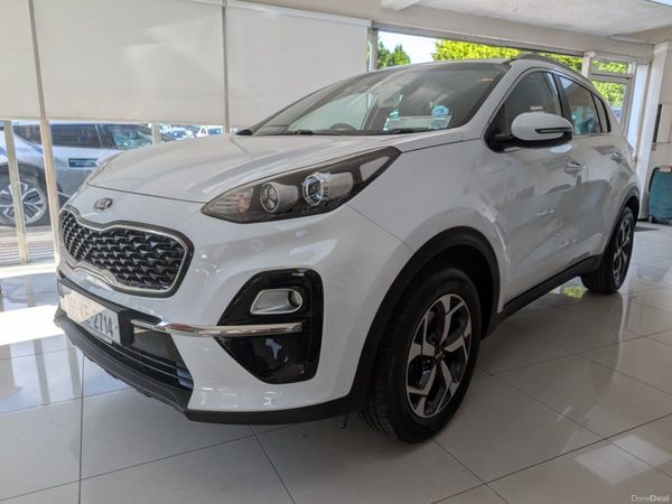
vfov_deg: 56.8
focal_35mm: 24
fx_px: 466
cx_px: 336
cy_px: 252
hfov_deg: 71.6
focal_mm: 6.9
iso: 18
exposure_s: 1/149
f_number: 1.68
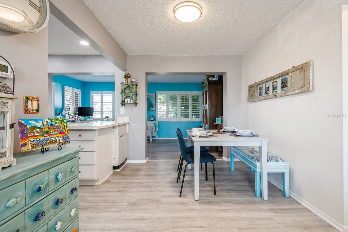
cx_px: 174
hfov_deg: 100.4
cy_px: 116
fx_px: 145
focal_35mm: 15
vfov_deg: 77.3
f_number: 8
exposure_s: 1/10
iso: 200
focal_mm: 10
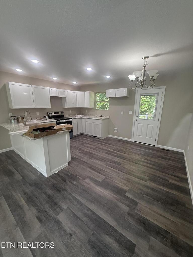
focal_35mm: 14
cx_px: 96
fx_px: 104
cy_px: 128
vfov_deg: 102.1
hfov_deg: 85.7
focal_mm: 2.22
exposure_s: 1/120
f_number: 2.2
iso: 200
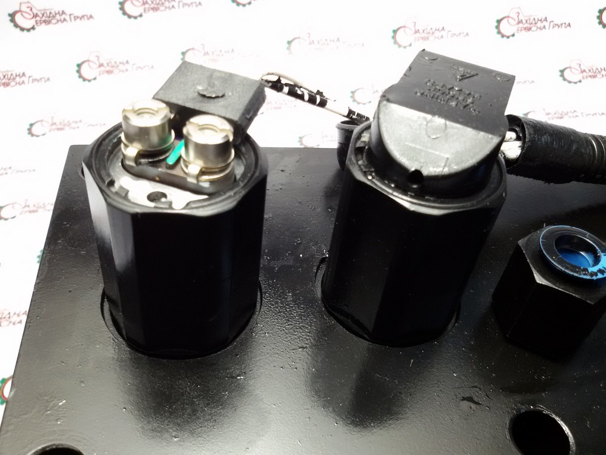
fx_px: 543
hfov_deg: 58.4
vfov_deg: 45.4
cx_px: 303
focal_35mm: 31
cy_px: 228
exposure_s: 1/33
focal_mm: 2.93
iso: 80
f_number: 2.4
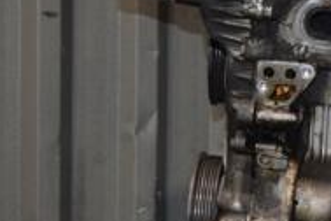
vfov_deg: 10.3
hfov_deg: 14.8
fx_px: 1223
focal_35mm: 133
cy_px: 135
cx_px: 408
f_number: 5
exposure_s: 1/60
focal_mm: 28
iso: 800
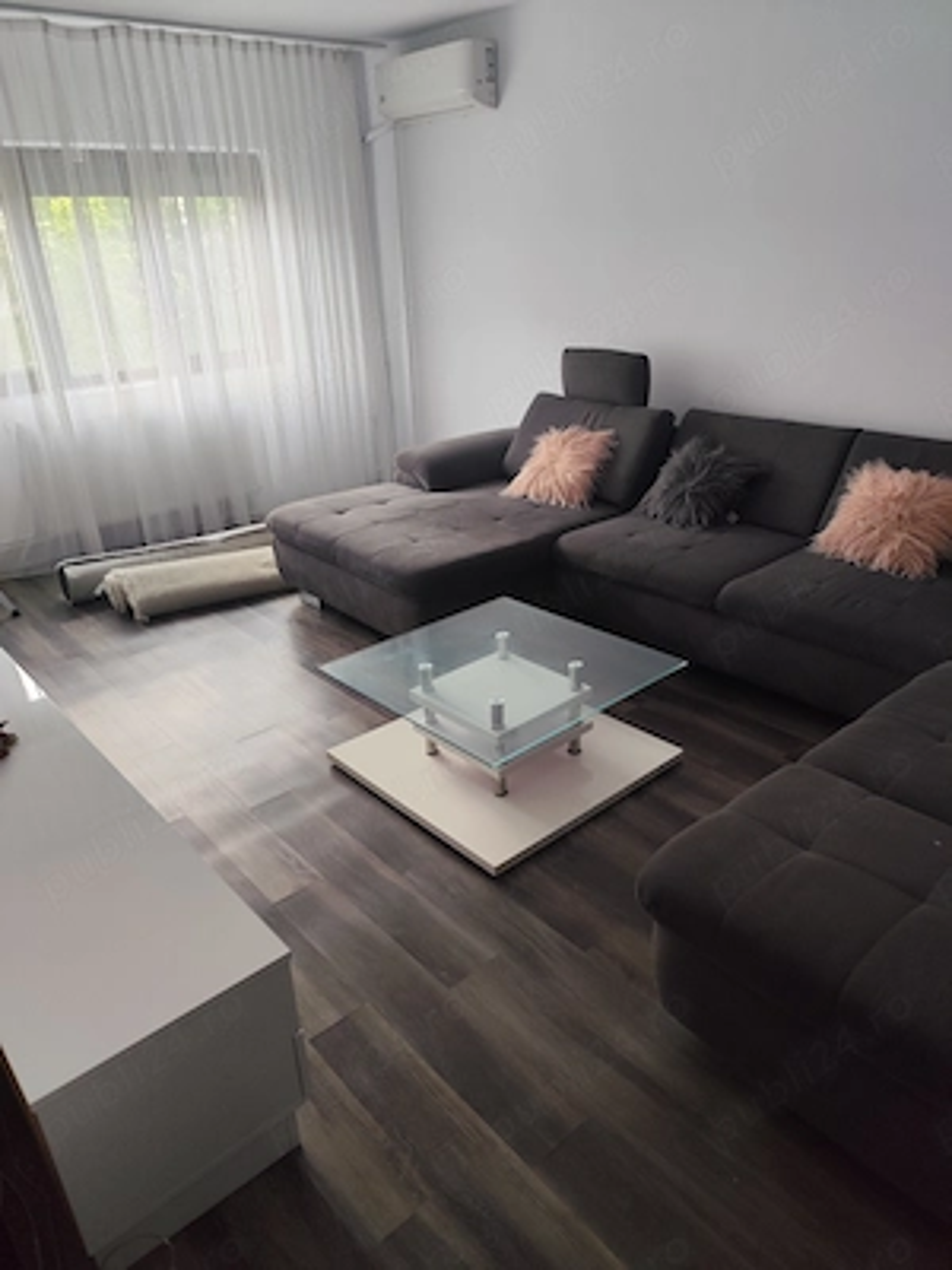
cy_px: 635
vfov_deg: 73.9
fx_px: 843
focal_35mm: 23
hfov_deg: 58.9
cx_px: 476
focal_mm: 6.19
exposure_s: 1/100
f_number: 1.65
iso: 250
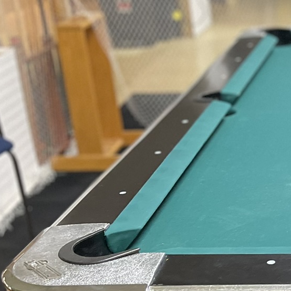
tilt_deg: -25.1
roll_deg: -0.4
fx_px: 808
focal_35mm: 85
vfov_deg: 20.0
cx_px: 415
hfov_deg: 18.4
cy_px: 260
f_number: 1.6
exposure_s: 1/60
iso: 500
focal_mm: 5.1
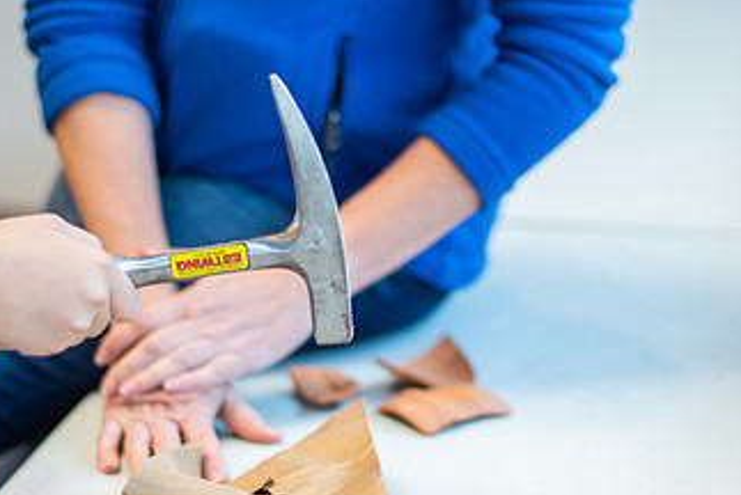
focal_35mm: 111
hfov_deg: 18.4
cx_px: 323
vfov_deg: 12.4
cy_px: 334
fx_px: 2287
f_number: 1.6
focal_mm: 50
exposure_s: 1/500
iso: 400
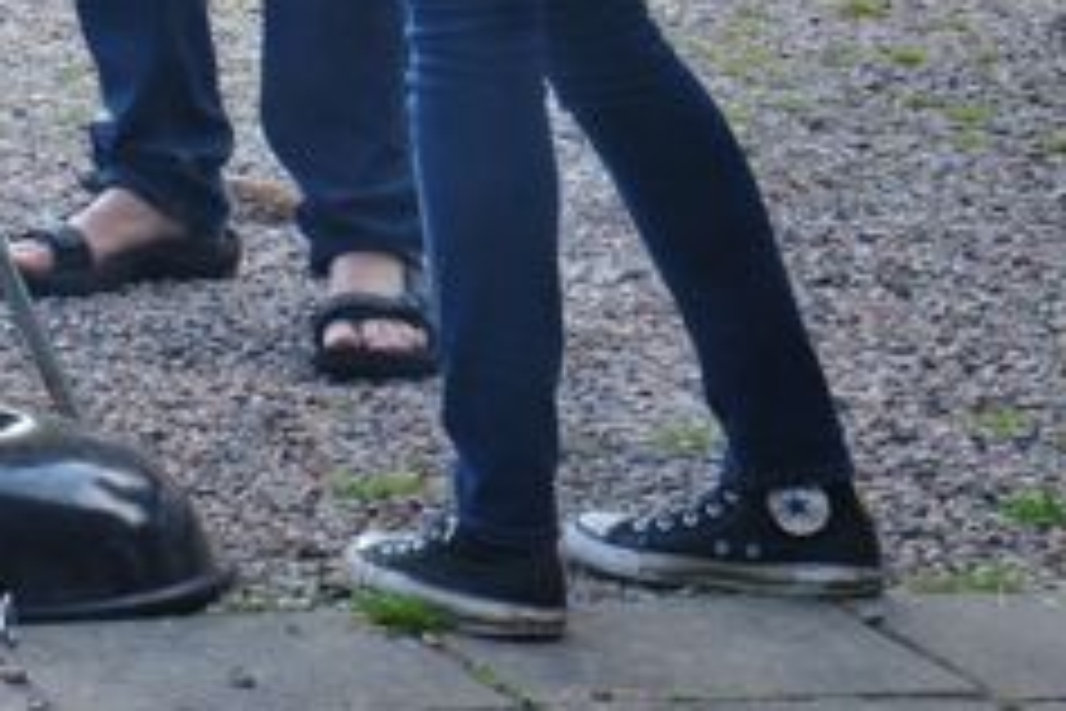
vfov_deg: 5.0
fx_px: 8054
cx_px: -1088
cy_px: -522
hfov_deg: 7.3
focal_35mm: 272
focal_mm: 42
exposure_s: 1/100
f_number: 9
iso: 200
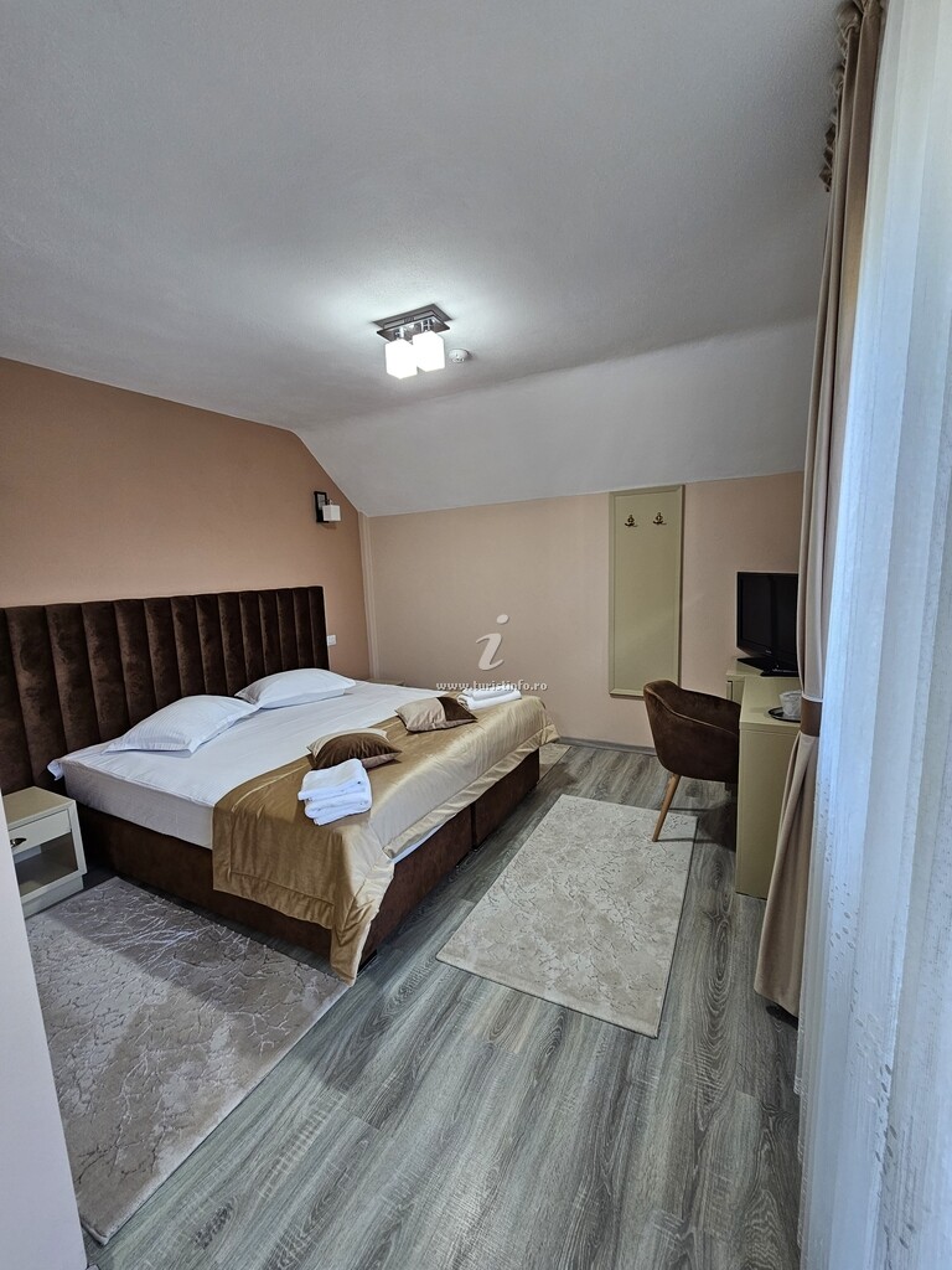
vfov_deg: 106.2
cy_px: 635
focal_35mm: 13
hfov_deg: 89.9
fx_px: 477
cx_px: 476
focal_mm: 2.2
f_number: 2.2
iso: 125
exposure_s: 1/50
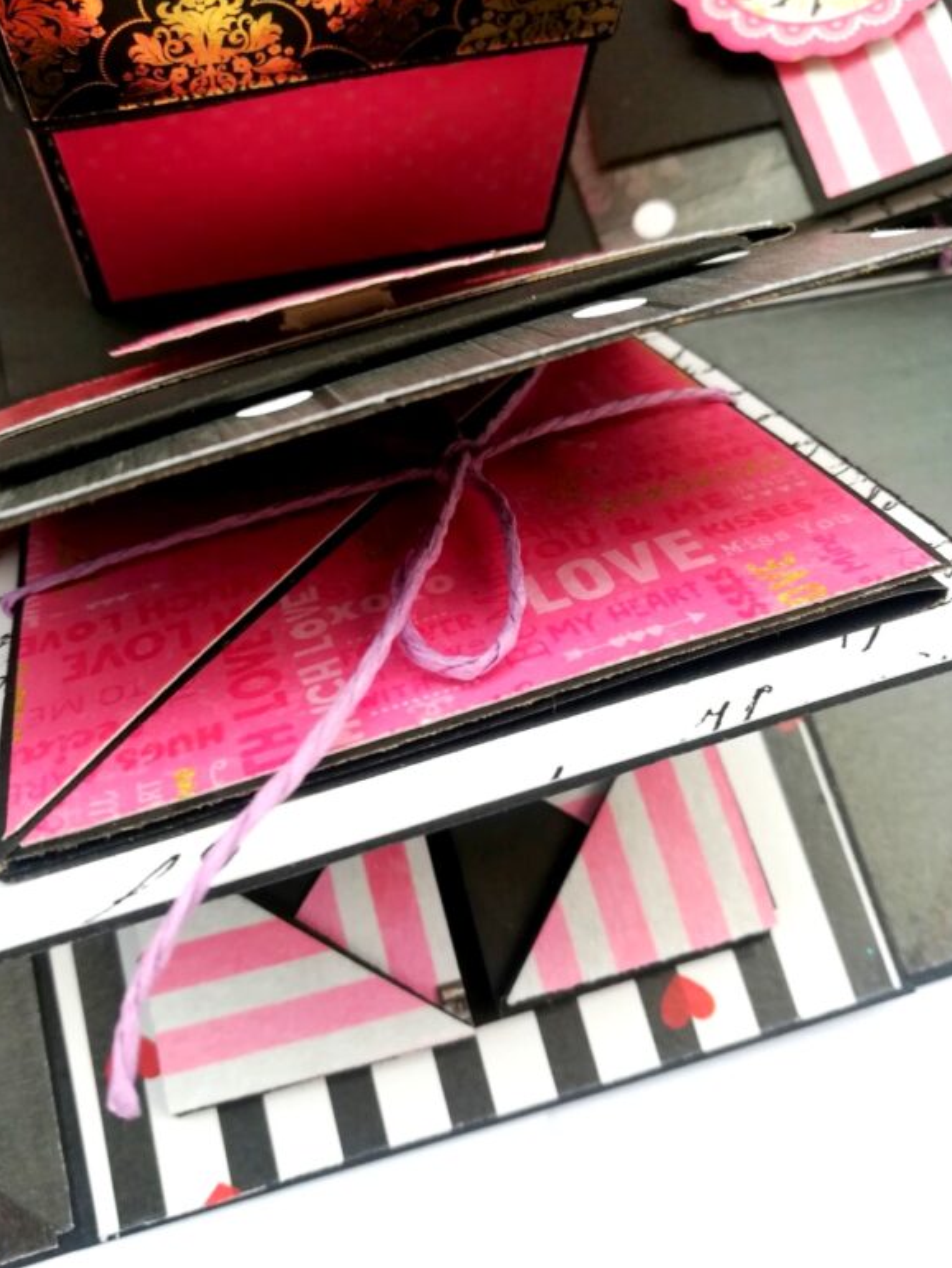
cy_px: 644
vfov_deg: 65.3
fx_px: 990
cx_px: 478
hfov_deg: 51.4
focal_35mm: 27
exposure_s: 1/33.3
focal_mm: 3.83
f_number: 2.2
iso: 100
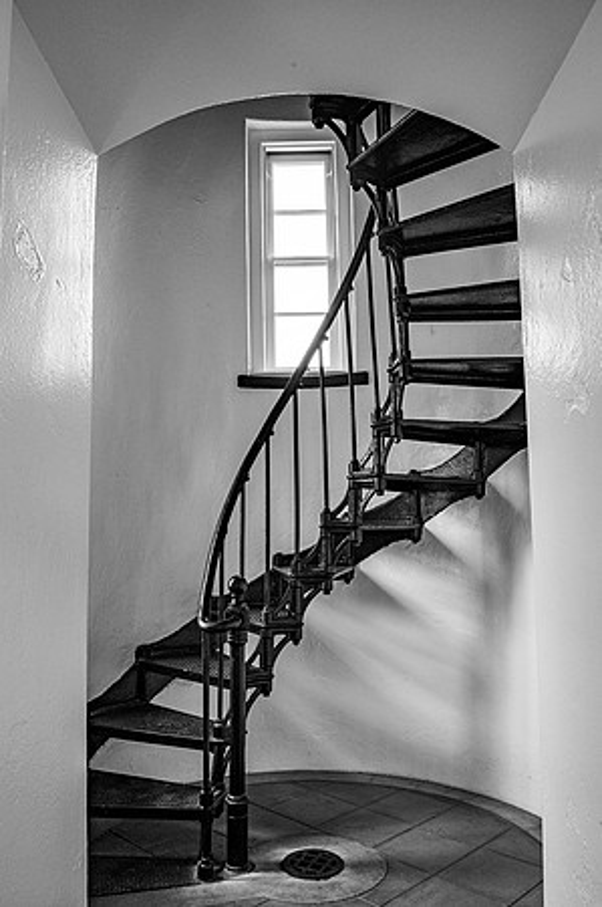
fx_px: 704
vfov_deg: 65.5
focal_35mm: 28
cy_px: 454
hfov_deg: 46.3
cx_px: 301
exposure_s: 1/40
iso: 200
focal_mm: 28
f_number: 14
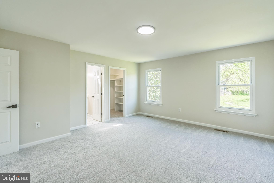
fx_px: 122
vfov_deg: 73.7
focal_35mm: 16
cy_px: 92
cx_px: 137
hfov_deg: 96.7
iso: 500
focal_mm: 16
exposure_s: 1/40
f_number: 8
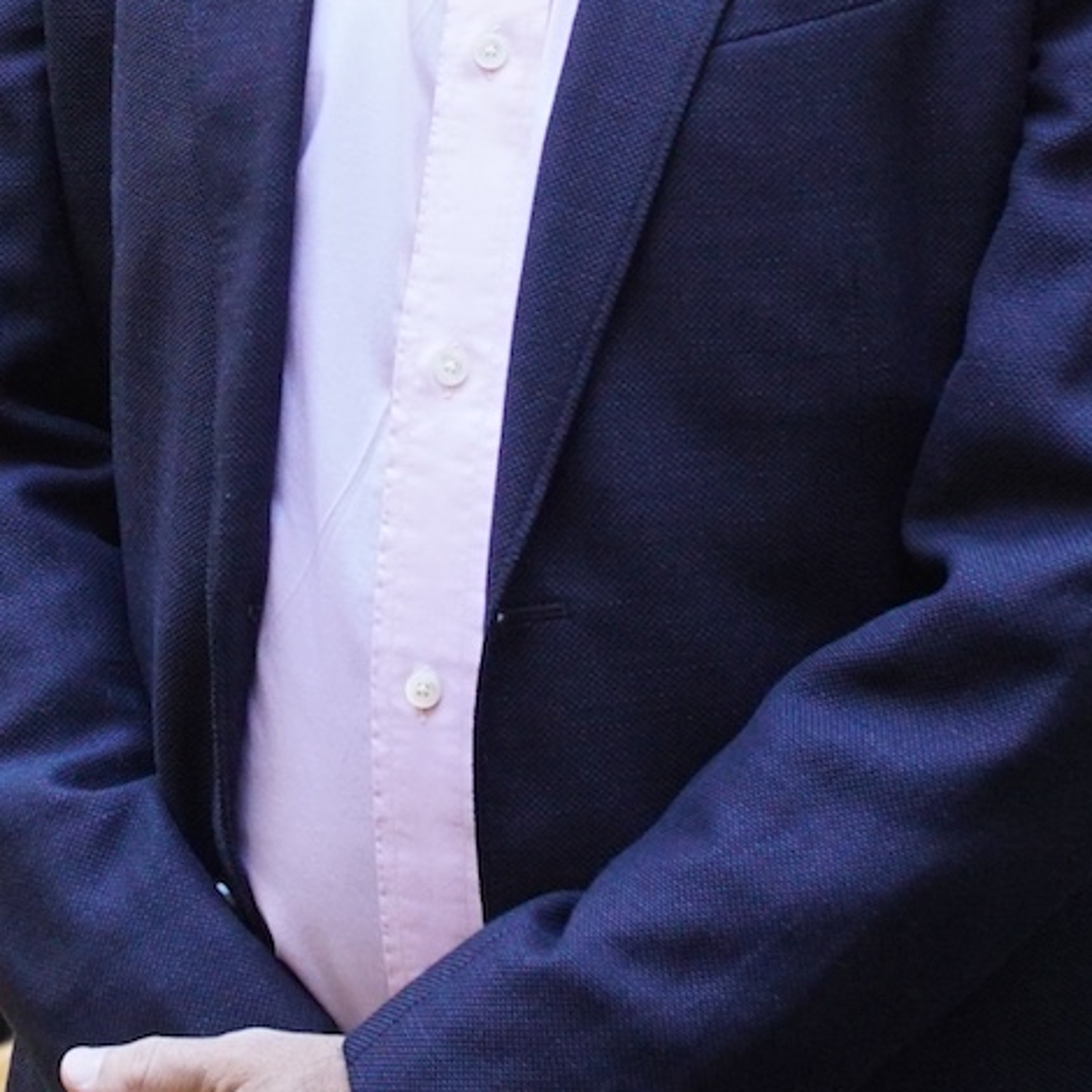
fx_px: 4711
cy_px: -174
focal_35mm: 132
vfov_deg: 12.9
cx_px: 544
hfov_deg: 13.2
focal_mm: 38
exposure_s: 1/125
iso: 1600
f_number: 4.5
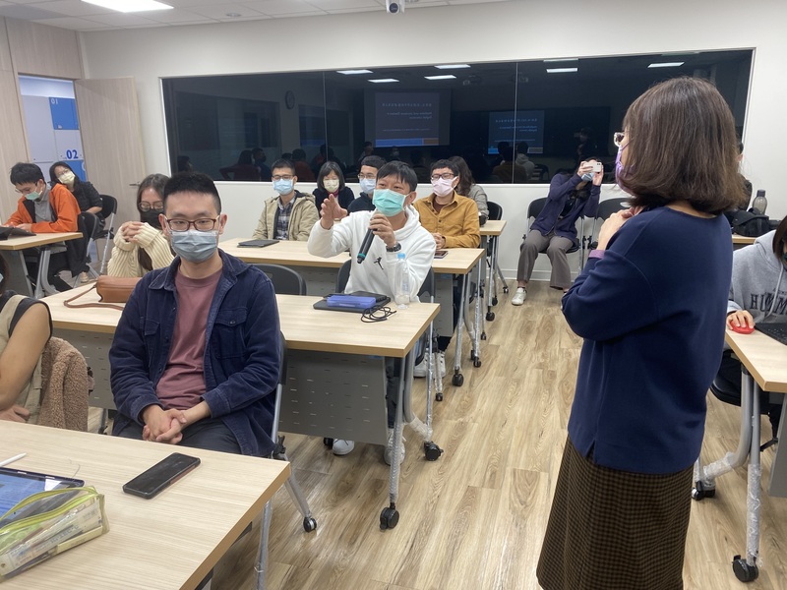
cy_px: 295
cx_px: 394
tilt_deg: -14.2
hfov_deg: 67.3
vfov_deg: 53.1
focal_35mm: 26
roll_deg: +0.5
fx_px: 591
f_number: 1.8
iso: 80
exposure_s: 1/60
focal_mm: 4.25
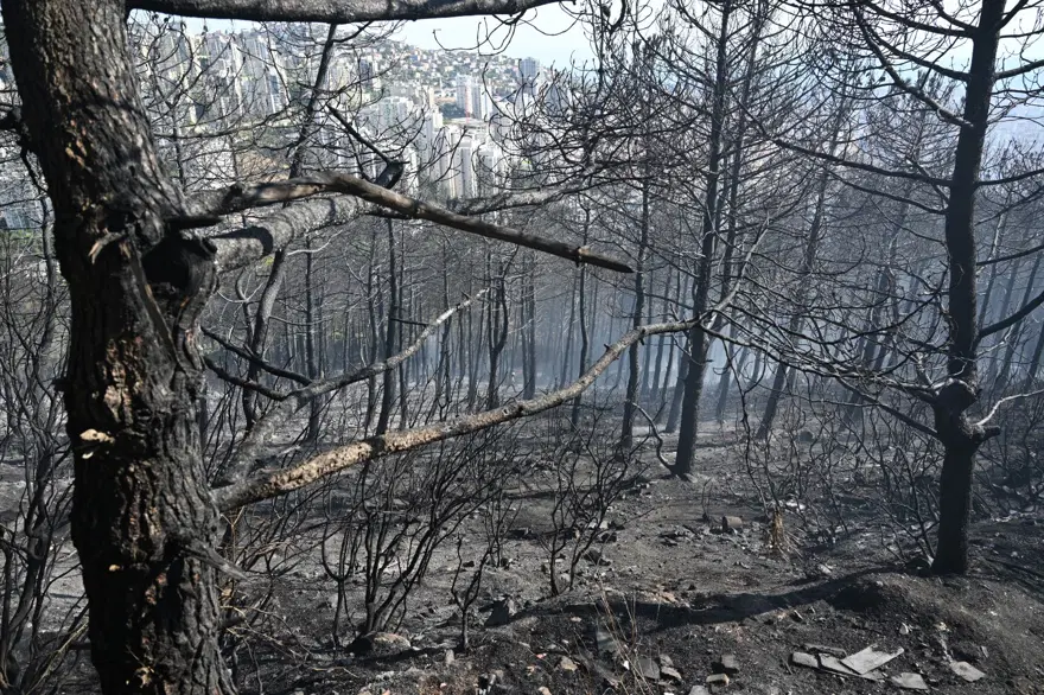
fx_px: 696
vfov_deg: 53.1
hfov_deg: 73.8
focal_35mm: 24
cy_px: 348
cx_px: 522
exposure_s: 1/500
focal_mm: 24
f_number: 4
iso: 125
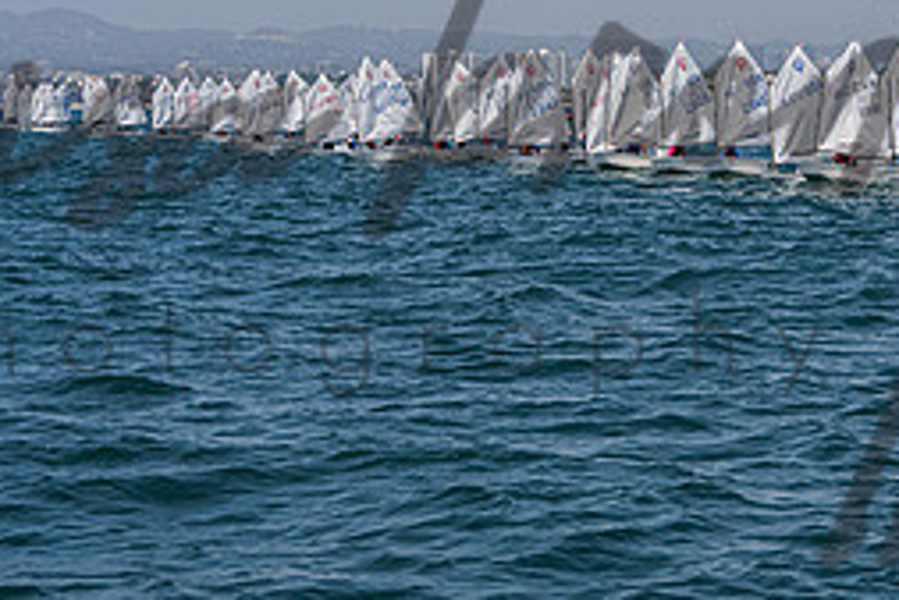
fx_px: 2798
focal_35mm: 112
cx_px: 633
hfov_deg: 18.2
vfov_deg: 12.2
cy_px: 97
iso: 250
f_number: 5.3
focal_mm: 47
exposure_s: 1/1250
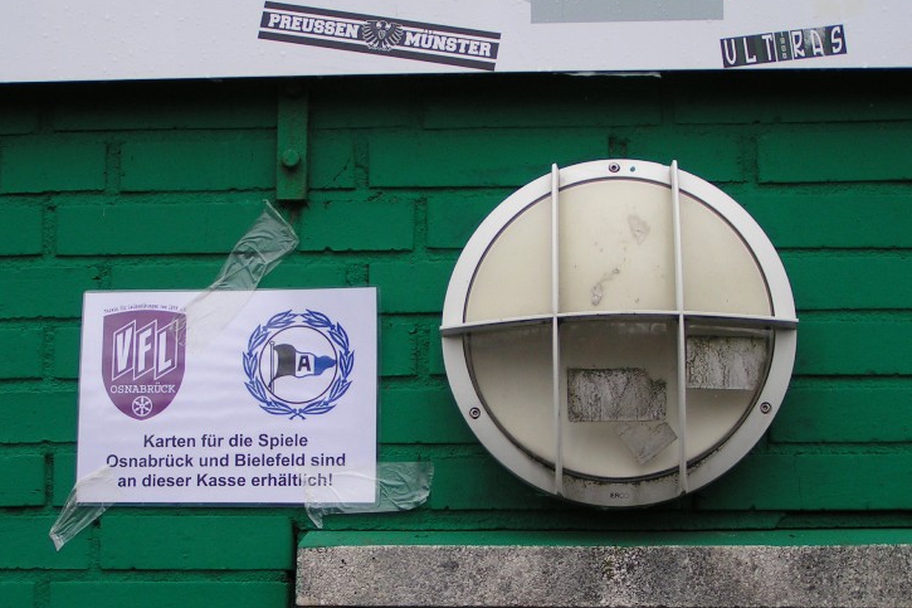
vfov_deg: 21.9
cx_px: 418
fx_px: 1570
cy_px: 360
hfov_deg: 32.4
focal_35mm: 62
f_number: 3.2
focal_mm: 8.3
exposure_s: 1/60
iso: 50
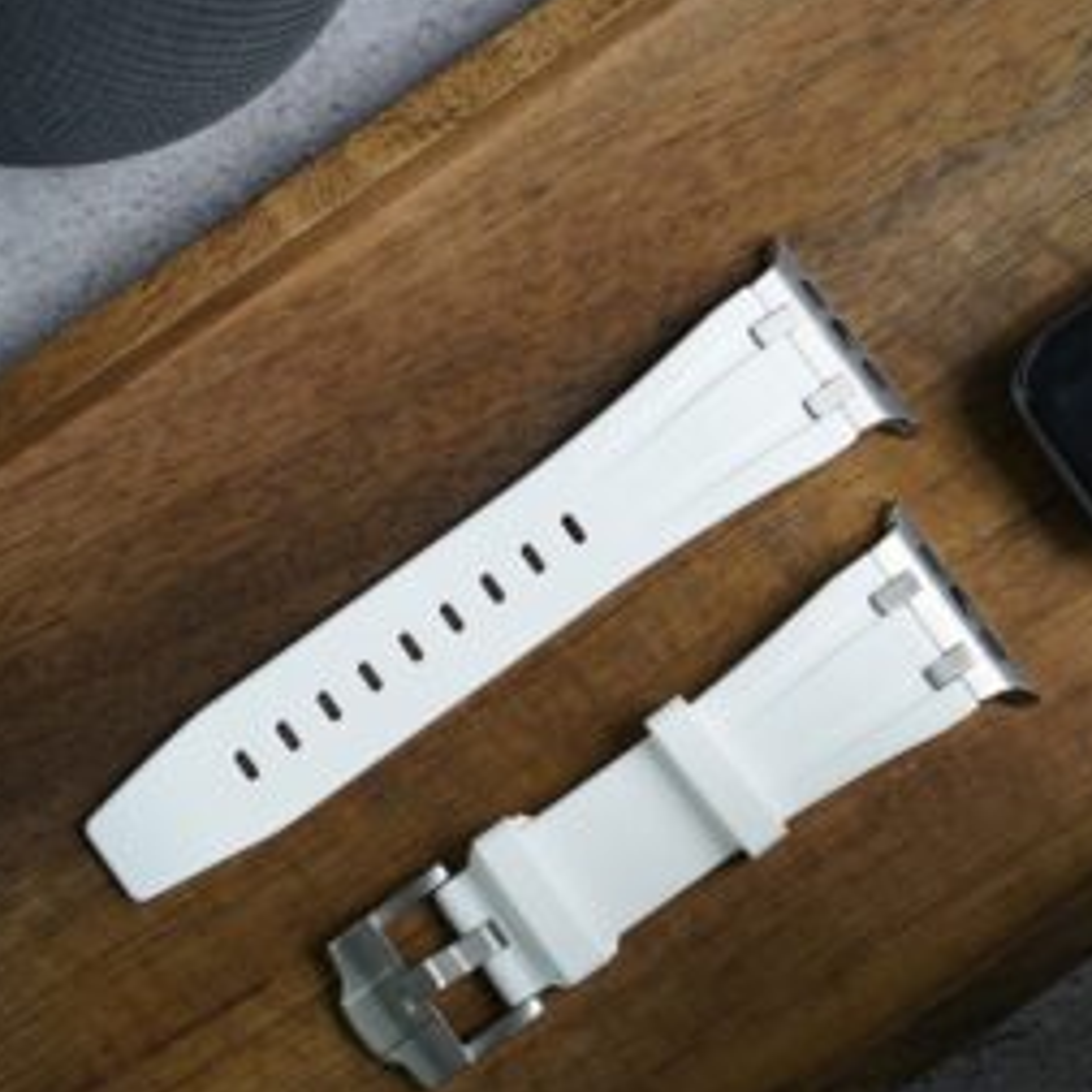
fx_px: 3605
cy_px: 546
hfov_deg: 17.2
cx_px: 626
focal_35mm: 101
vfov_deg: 17.2
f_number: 3.2
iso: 1600
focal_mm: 75
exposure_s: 1/160
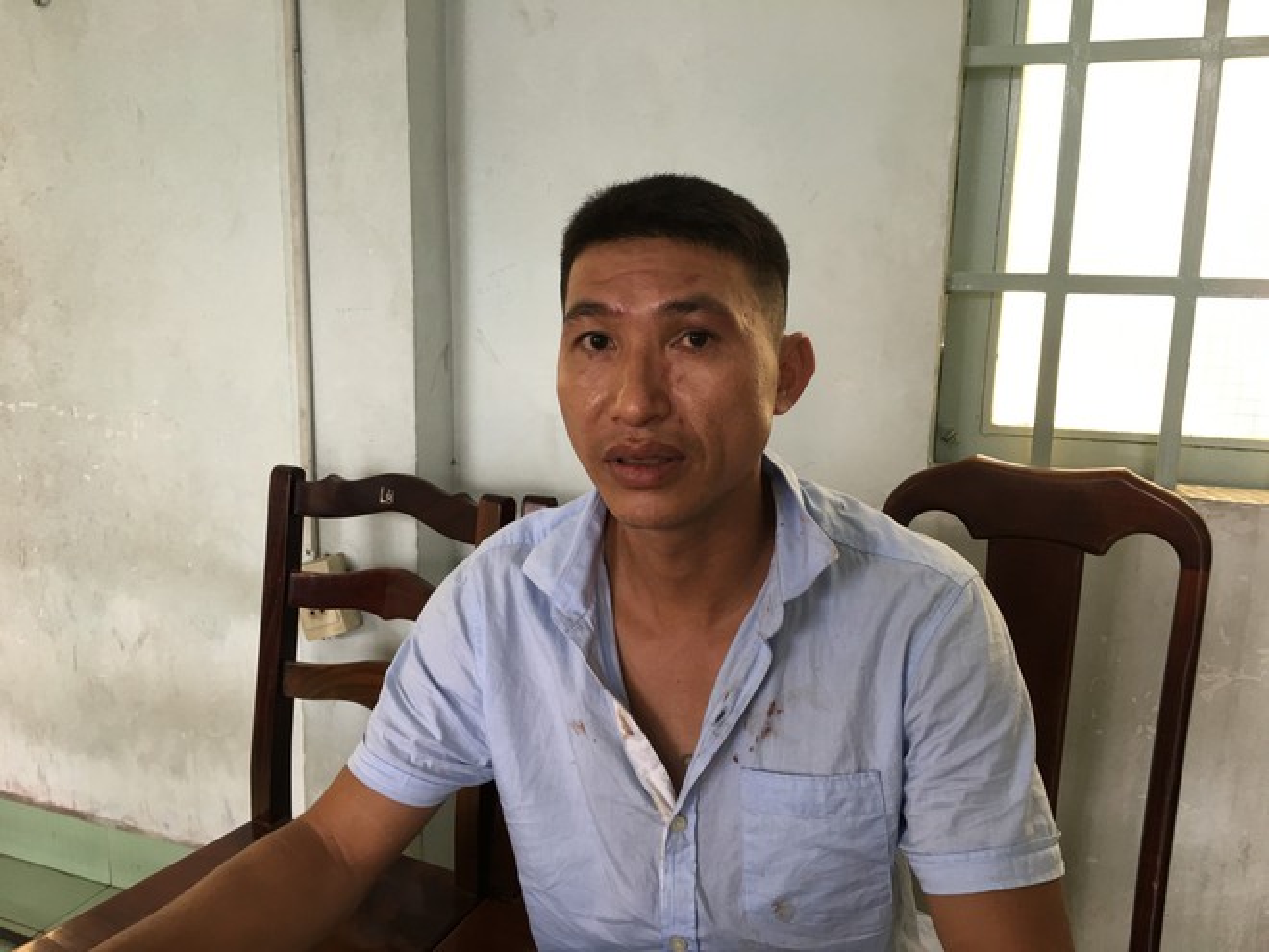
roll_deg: -0.6
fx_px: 1063
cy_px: 476
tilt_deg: -10.2
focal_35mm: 29
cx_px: 634
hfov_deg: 61.7
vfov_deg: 48.2
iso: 32
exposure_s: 1/33
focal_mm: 4.15
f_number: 2.2
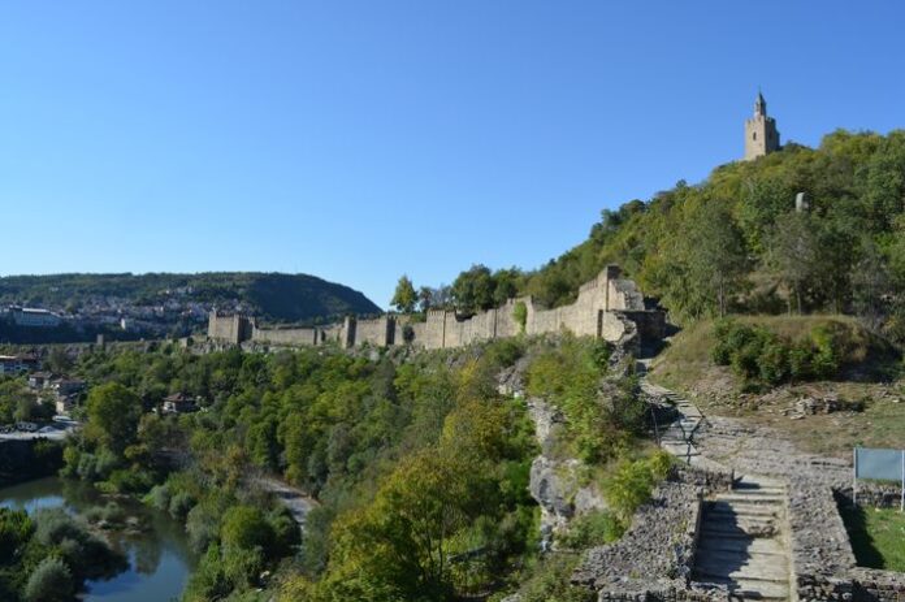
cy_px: 301
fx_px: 678
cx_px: 452
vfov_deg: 47.9
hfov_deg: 67.4
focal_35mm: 27
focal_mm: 18
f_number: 10
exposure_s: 1/320
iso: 200
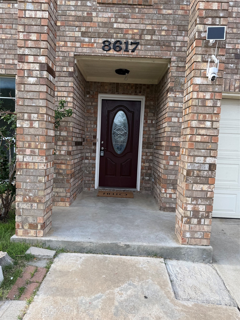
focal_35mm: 24
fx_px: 222
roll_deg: -3.6
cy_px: 160
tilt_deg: -5.5
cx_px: 120
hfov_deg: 56.8
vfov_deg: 71.6
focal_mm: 6.76
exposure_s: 1/660
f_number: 1.78
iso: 80
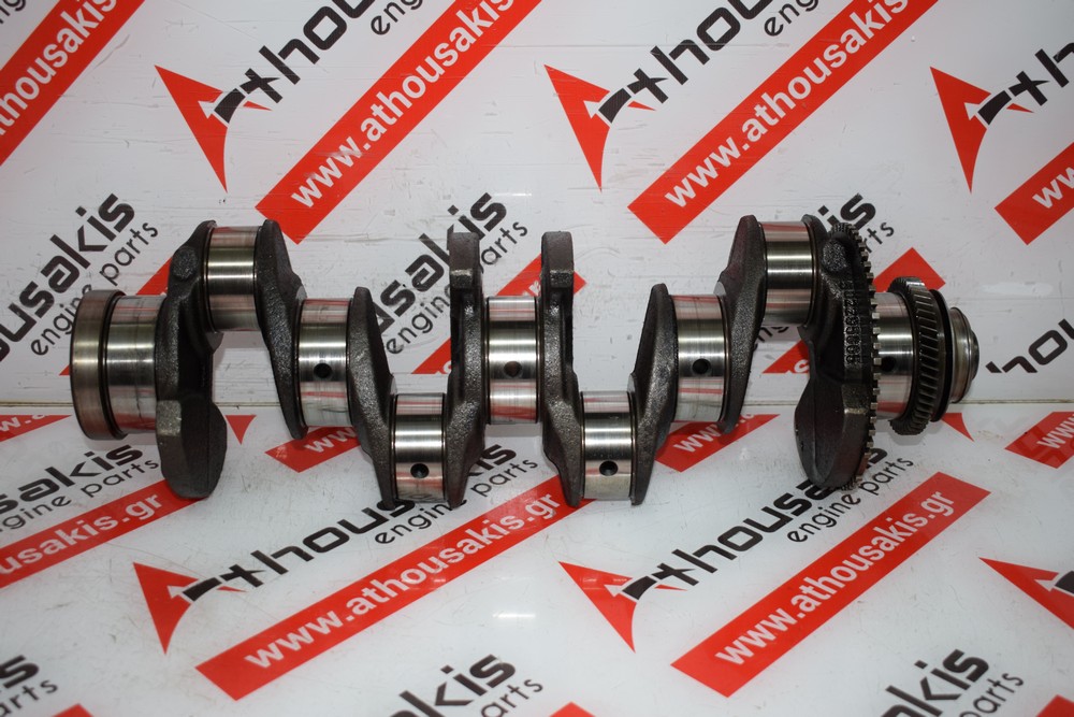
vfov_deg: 29.9
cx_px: 537
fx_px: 1343
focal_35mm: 45
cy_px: 358
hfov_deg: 43.6
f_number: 4.2
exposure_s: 1/200
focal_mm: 30
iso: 500
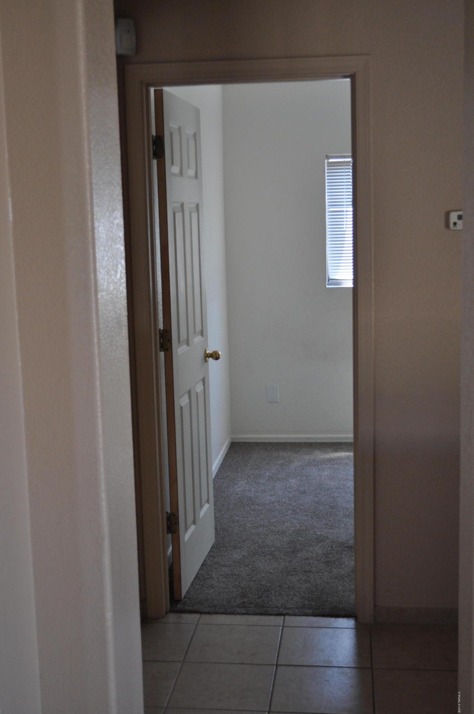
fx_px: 951
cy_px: 357
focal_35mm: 48
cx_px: 237
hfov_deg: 28.0
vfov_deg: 41.2
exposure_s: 1/60
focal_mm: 32
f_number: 4.8
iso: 500
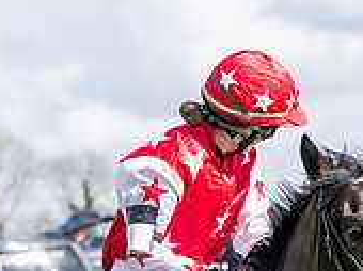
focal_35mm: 397
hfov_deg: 5.0
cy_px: 464
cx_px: 312
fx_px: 4157
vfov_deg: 3.7
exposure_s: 1/4000
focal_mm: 84
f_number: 4
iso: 400
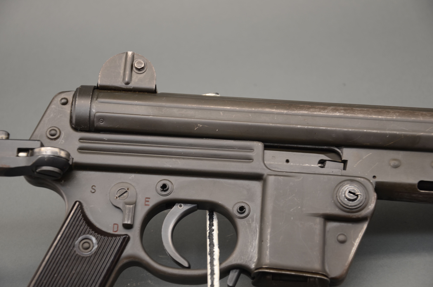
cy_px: 144
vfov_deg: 13.8
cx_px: 216
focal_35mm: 99
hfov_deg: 20.7
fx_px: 1188
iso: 100
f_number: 5.3
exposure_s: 1/15
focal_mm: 66
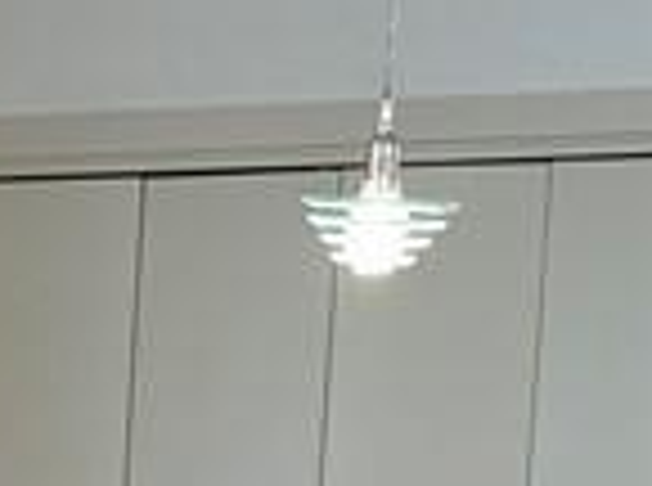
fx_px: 3194
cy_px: 958
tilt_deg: -7.4
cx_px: -490
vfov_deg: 8.3
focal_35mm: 170
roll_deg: -1.1
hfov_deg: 11.0
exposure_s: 1/60
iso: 250
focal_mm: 6.76
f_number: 1.78
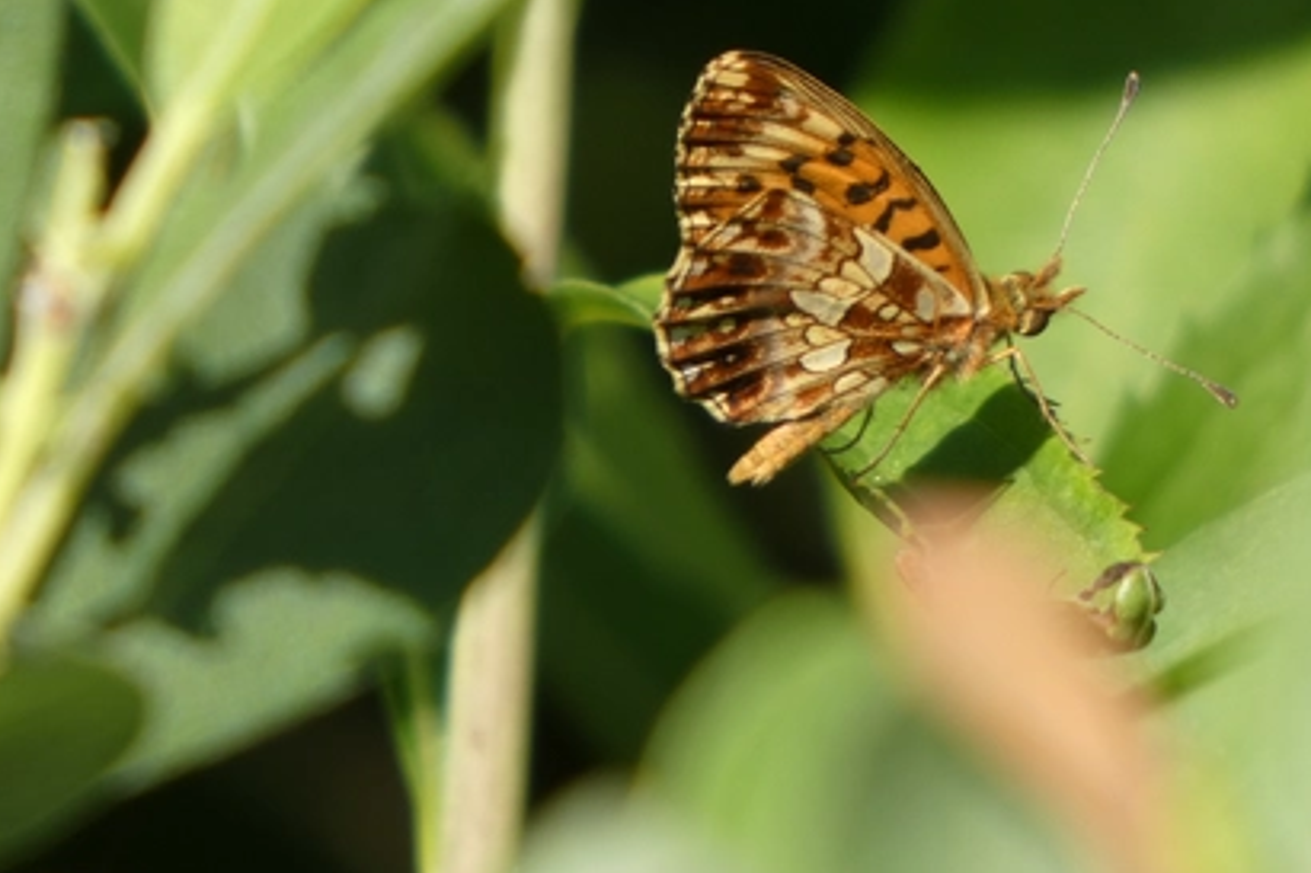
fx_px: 70980
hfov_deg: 1.1
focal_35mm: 1950
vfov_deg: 0.7
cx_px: 767
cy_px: 531
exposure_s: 1/250
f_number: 5.9
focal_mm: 215
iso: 80
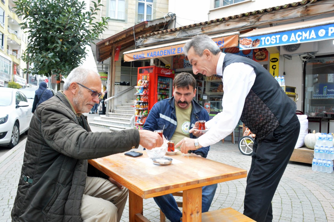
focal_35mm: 30
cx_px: 167
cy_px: 111
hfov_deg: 62.0
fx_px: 278
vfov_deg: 43.5
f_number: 7.1
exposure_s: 1/200
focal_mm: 20
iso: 1600
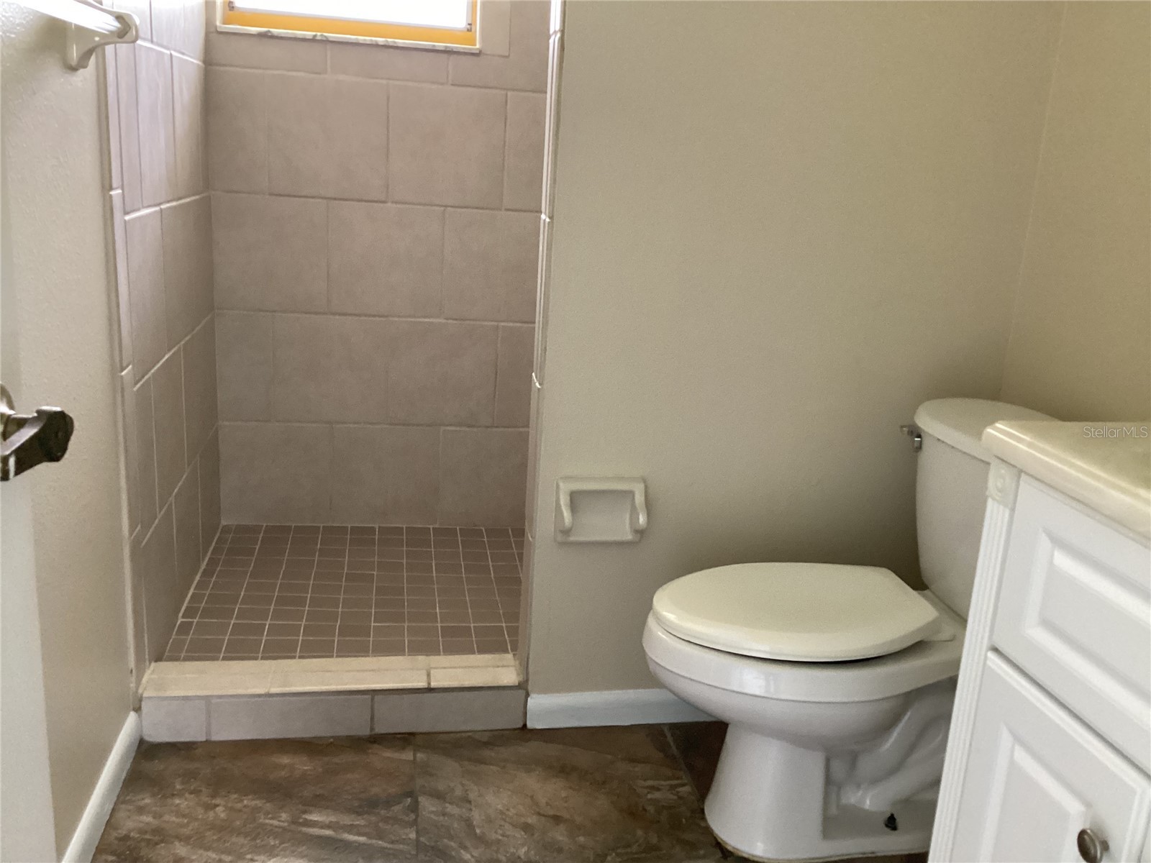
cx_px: 576
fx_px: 1031
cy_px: 432
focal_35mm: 31
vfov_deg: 45.4
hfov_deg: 58.4
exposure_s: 1/30
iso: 400
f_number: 2.4
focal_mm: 3.3
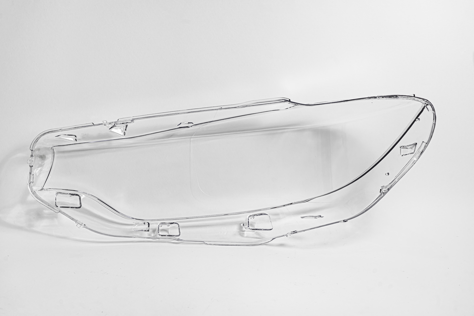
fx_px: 974
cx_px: 237
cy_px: 158
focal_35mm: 74
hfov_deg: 27.3
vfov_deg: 18.4
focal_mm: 74
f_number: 9
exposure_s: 1/250
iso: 100
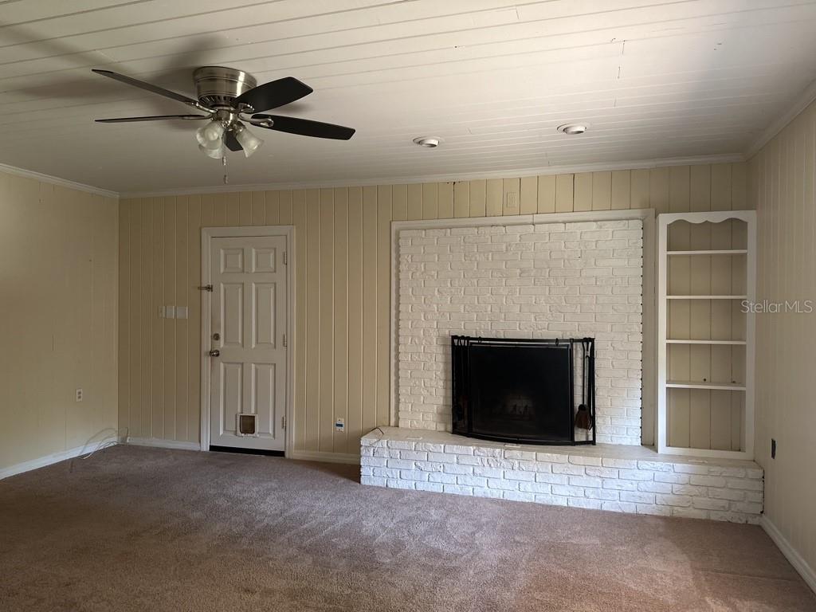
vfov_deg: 56.8
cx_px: 408
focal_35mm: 24
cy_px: 306
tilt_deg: -0.6
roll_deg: -0.5
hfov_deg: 71.6
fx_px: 566
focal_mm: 6.86
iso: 500
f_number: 1.78
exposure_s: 1/60
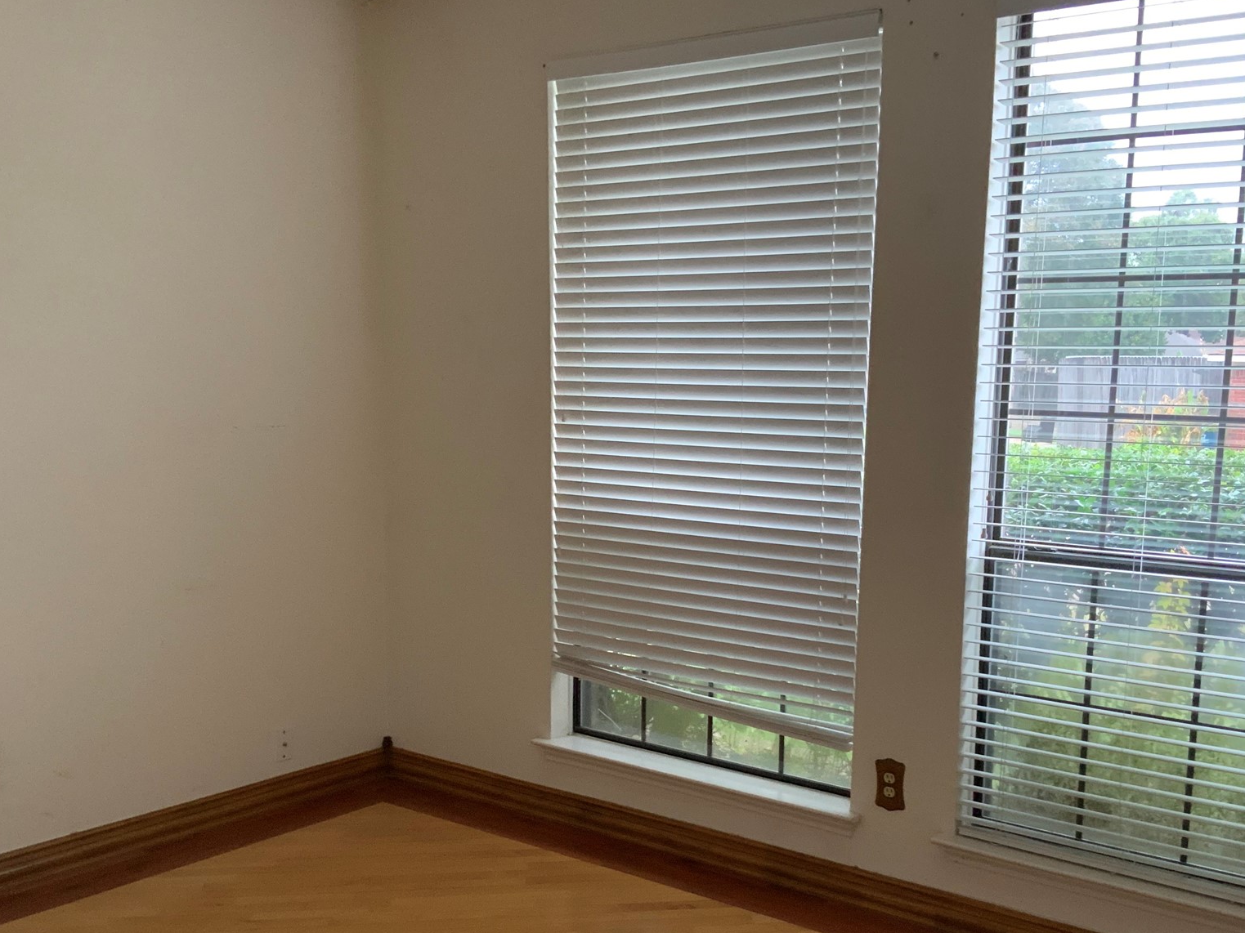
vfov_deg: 36.5
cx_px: 652
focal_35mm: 39
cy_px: 609
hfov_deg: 47.9
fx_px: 1403
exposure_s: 1/60
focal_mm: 3
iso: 160
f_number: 1.8
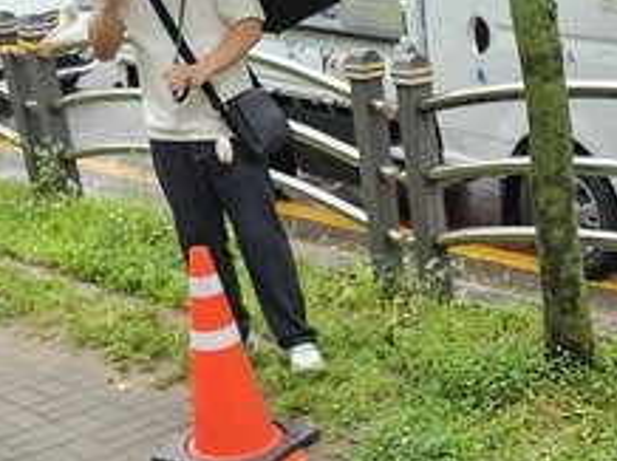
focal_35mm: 74
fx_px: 1318
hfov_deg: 24.7
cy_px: 443
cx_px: 665
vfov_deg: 19.4
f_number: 1.8
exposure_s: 1/180
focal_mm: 5.4
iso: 125
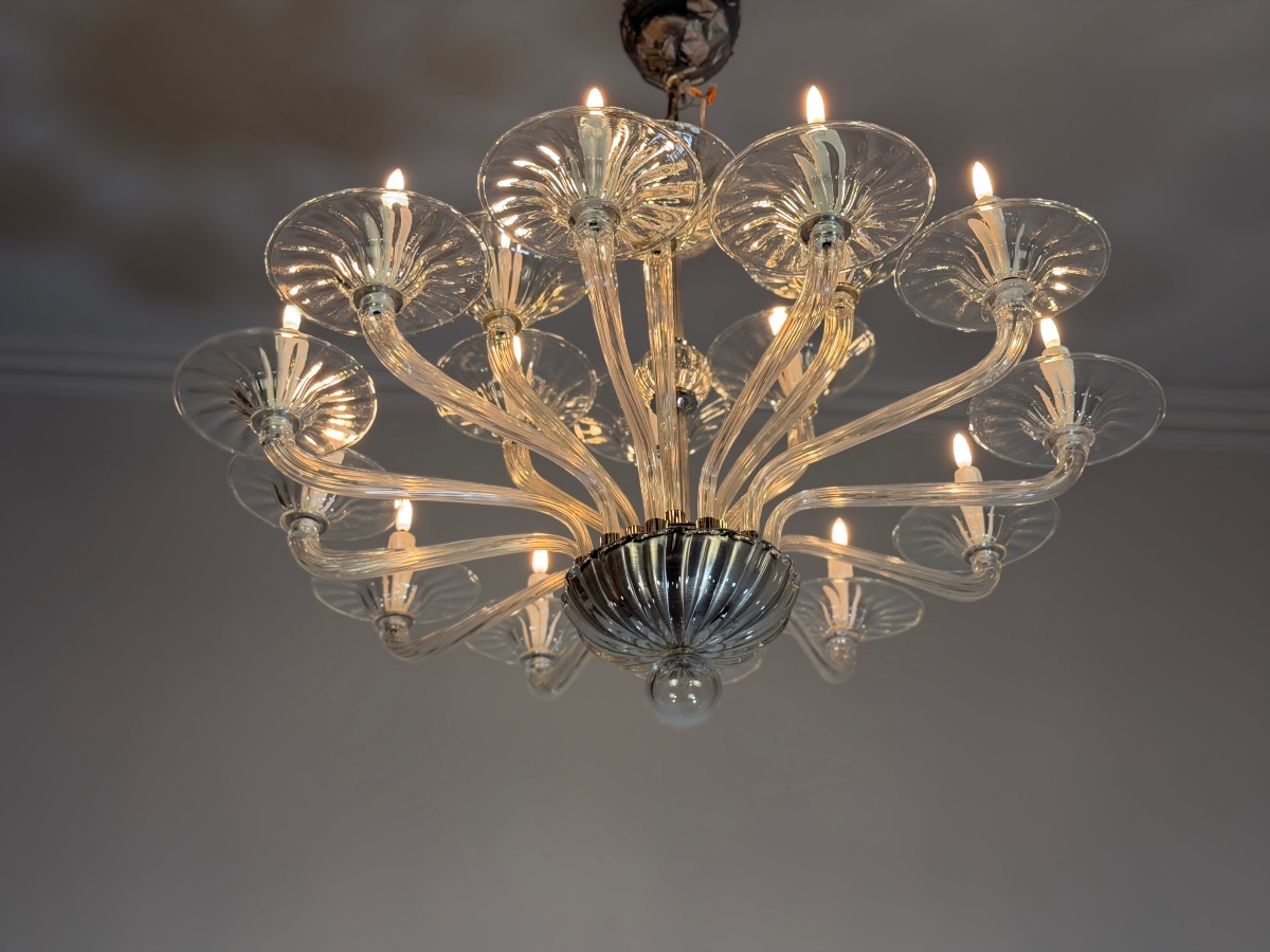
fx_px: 1761
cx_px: 635
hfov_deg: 39.7
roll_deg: -1.3
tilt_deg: +32.0
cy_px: 476
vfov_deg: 30.3
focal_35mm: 48
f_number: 1.78
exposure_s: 1/100
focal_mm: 6.76
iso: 80
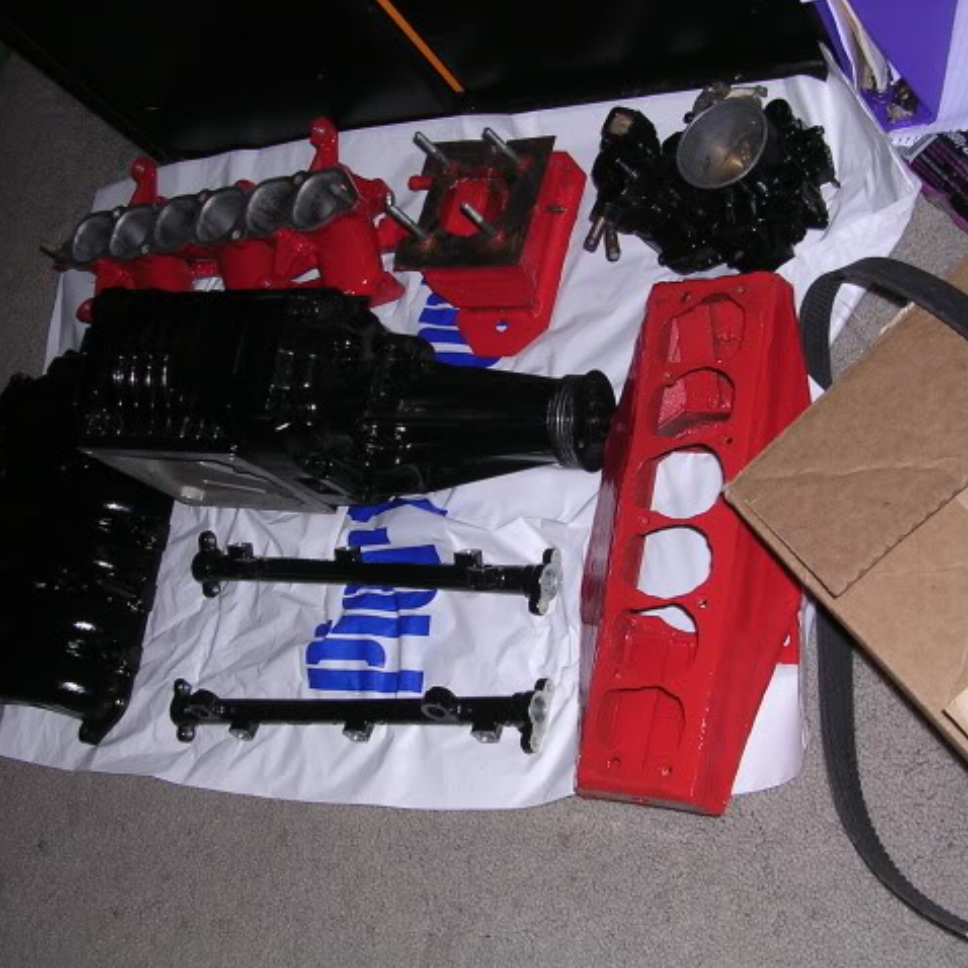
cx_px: 492
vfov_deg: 37.6
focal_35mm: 45
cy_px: 484
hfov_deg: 37.6
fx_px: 1424
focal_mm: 5.8
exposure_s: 1/60.1
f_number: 2.8
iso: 100
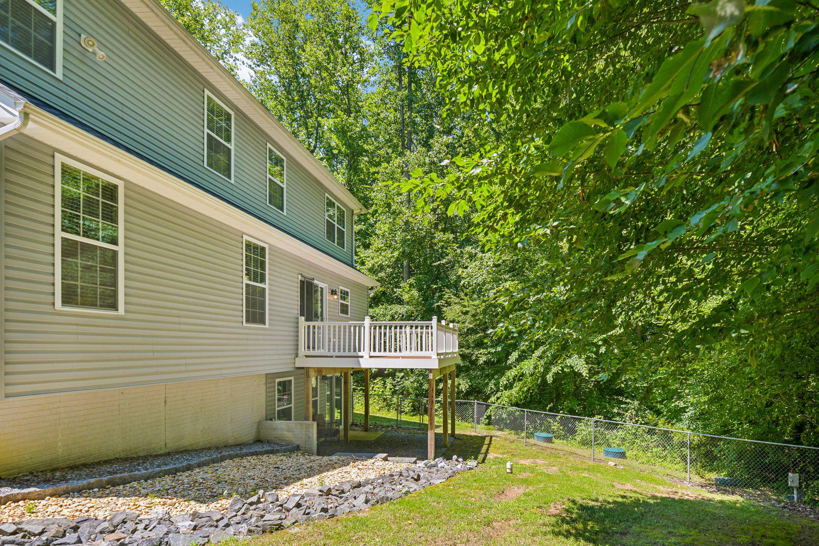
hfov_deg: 89.5
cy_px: 315
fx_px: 409
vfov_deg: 67.0
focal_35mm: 18
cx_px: 466
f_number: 8
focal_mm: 15
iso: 100
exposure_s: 1/100
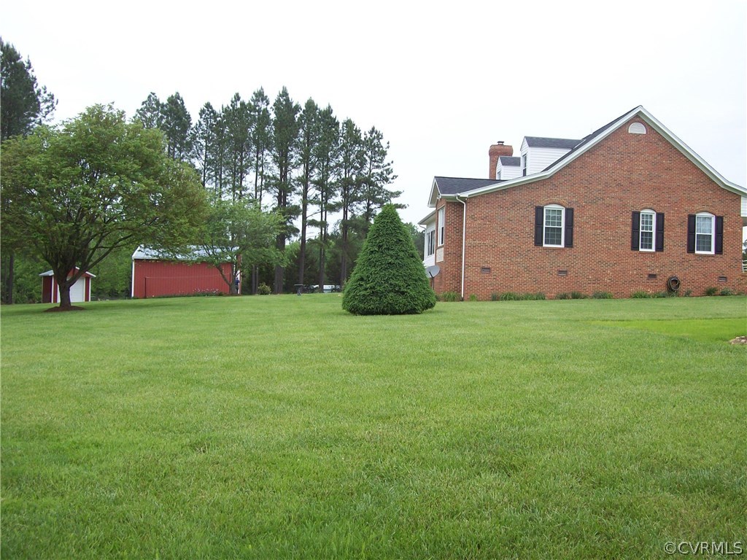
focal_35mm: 36
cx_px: 374
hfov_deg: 51.4
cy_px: 280
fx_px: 777
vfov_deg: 39.7
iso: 80
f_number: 4.8
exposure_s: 1/272
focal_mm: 6
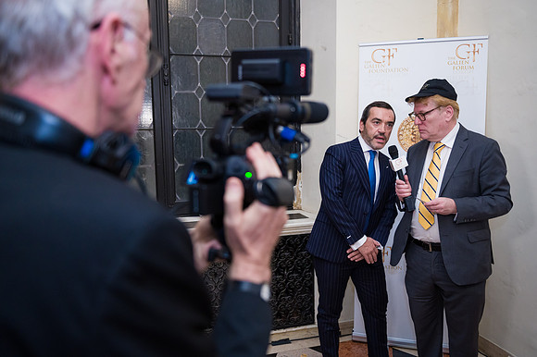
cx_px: 269
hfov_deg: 63.2
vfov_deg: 44.5
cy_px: 179
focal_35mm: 29
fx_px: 437
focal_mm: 29
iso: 1600
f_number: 3.2
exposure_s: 1/200
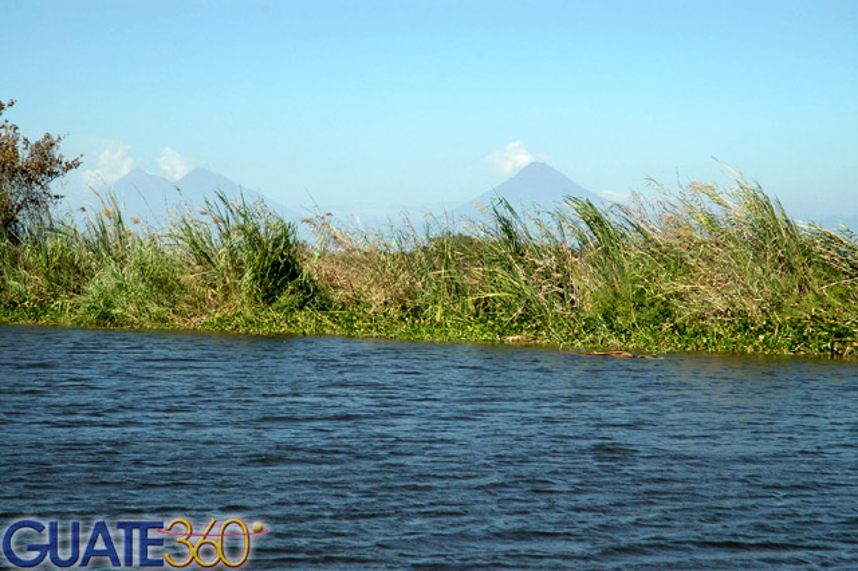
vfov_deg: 14.7
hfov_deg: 21.9
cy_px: 286
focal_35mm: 93
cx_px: 429
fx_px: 2215
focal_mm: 62
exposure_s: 1/350
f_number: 9.5
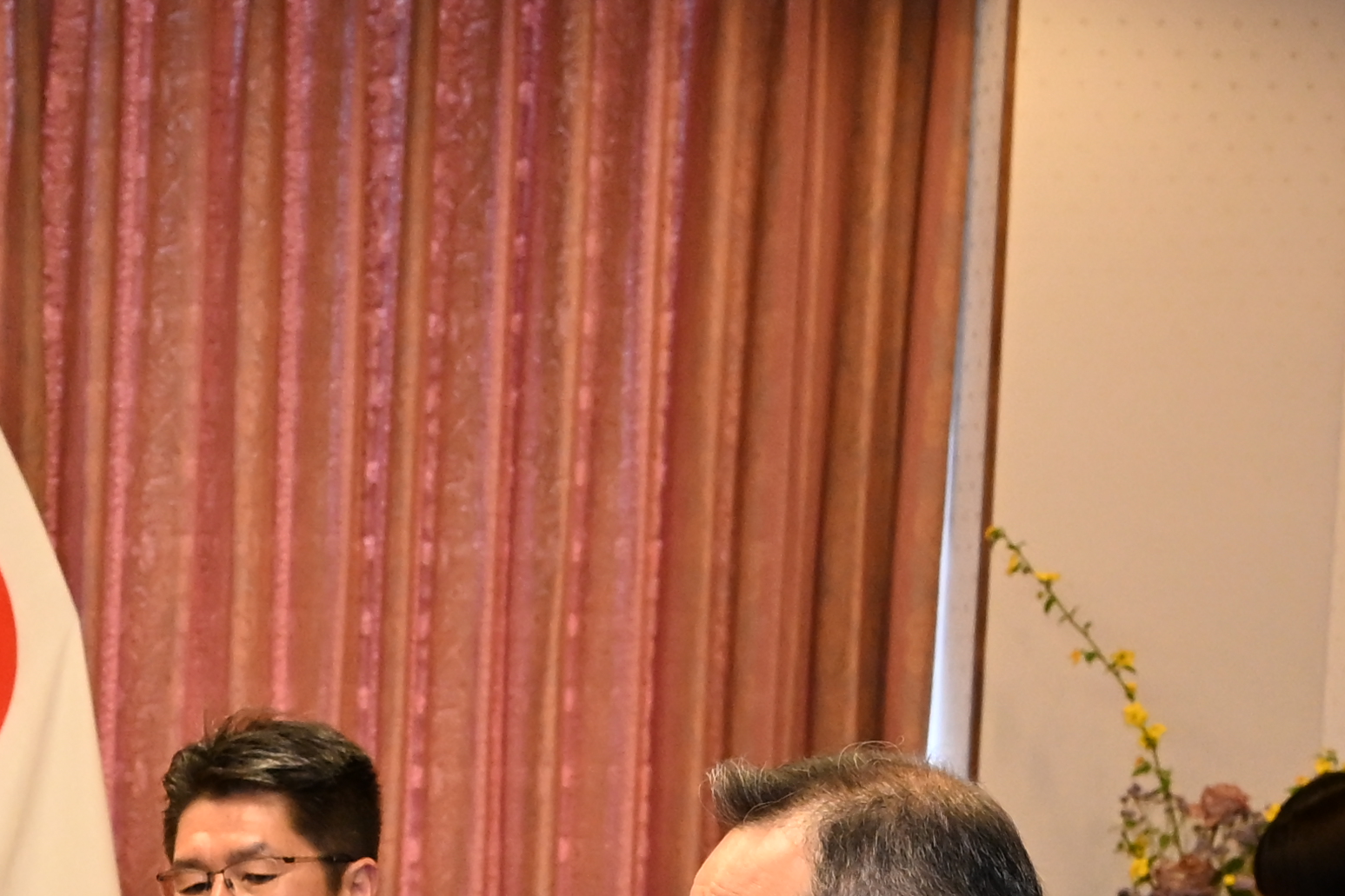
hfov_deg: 14.7
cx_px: -732
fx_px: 4819
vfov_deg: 10.3
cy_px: 1261
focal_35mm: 129
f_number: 5.6
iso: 2500
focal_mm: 33
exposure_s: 1/160
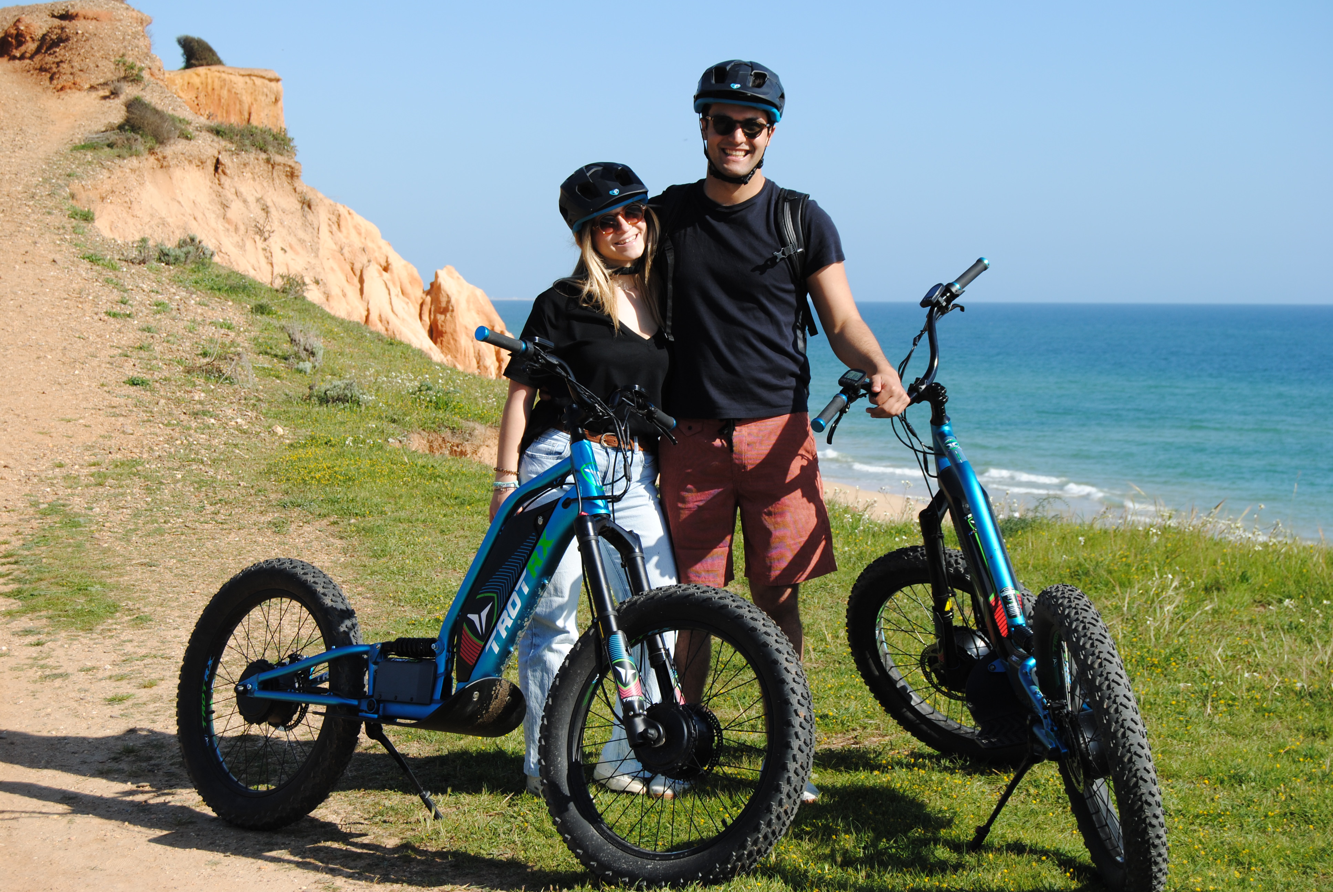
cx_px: 666
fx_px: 2558
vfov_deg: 19.8
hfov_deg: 29.2
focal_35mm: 69
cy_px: 446
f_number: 8
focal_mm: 46
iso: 100
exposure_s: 1/250
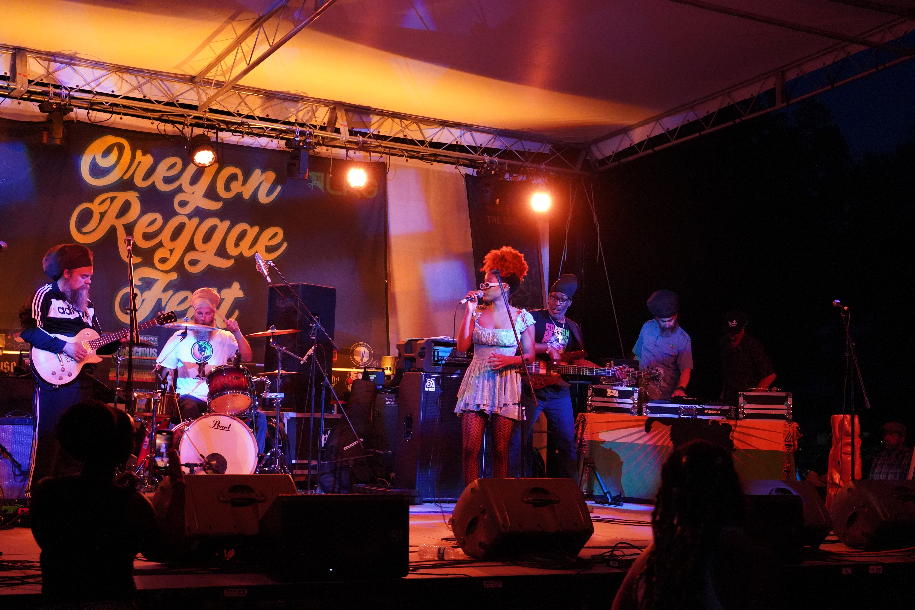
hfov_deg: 41.1
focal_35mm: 48
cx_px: 458
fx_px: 1220
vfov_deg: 28.1
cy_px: 305
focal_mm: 48
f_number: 4
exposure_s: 1/160
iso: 10000
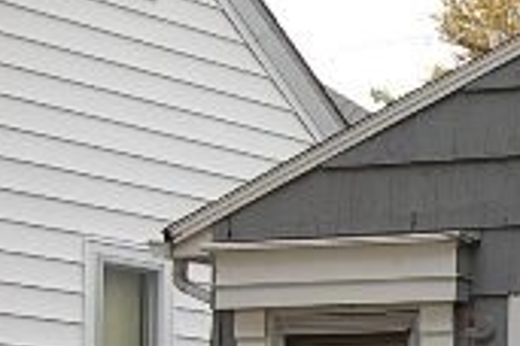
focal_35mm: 174
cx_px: 946
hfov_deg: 11.0
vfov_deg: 7.8
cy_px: 434
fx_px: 2511
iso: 280
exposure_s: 1/125
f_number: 5.6
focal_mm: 31
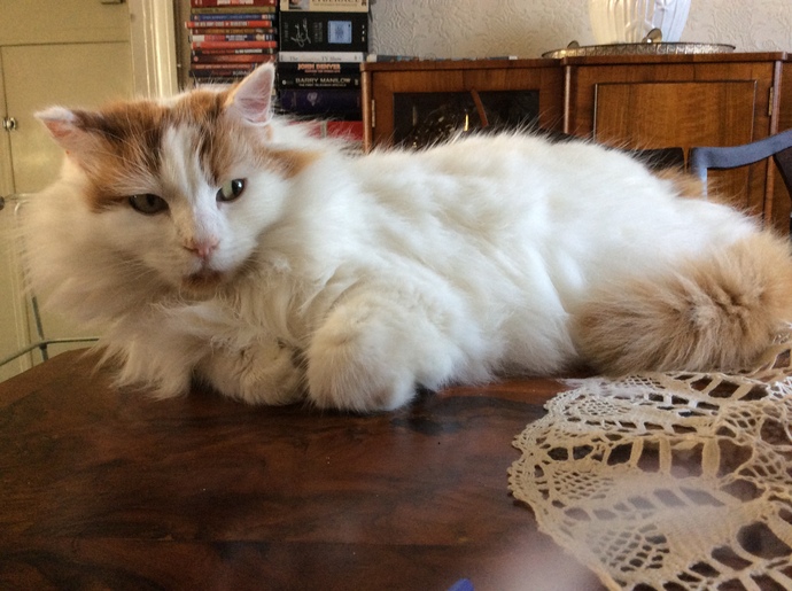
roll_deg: +0.9
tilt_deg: -10.7
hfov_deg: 56.9
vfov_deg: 44.0
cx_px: 396
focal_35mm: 32
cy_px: 296
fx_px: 731
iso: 125
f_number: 2.4
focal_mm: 3.3
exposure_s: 1/25
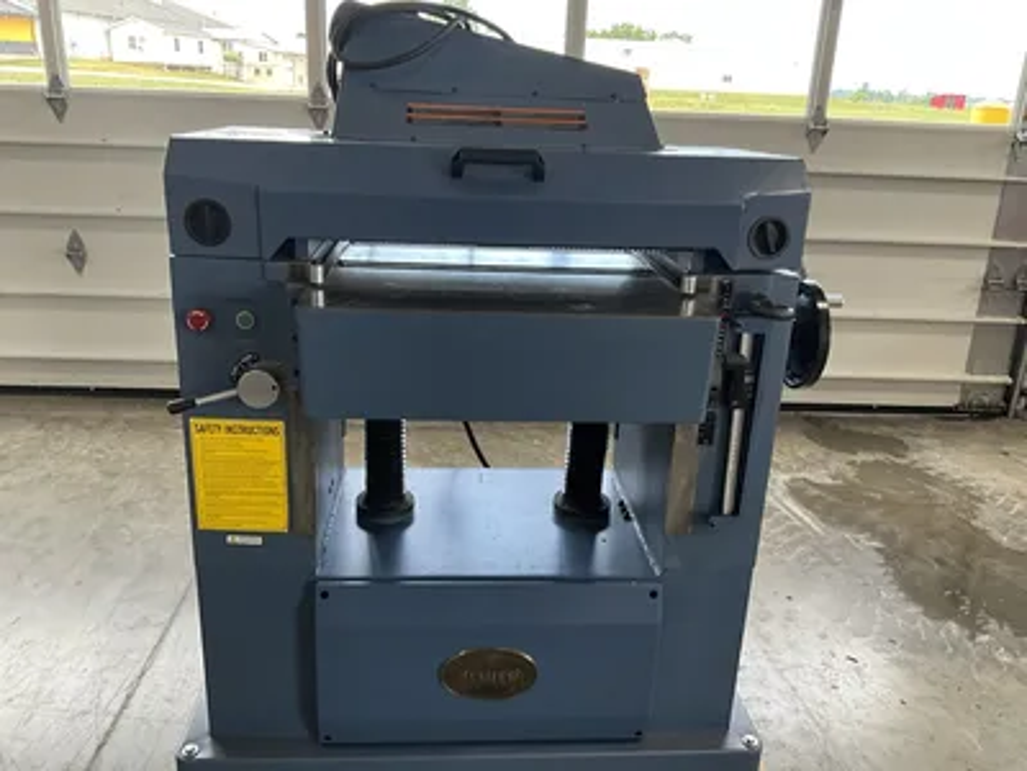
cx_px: 514
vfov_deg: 48.2
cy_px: 386
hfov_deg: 61.7
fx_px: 860
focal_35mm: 29
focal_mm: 3
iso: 64
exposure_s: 1/92
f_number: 1.8
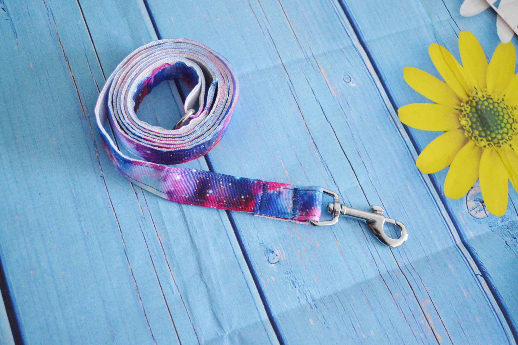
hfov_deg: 48.0
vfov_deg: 32.9
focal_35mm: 40
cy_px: 172
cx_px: 259
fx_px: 582
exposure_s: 1/40
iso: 3600
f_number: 4
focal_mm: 27
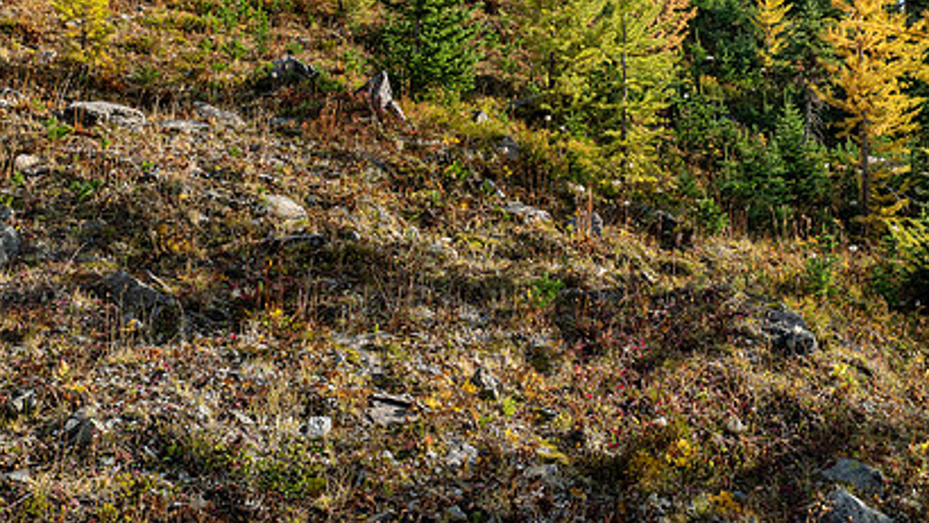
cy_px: 137
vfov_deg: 31.5
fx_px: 912
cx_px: 532
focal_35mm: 37
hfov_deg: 53.8
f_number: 8
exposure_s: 1/80
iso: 200
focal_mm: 12
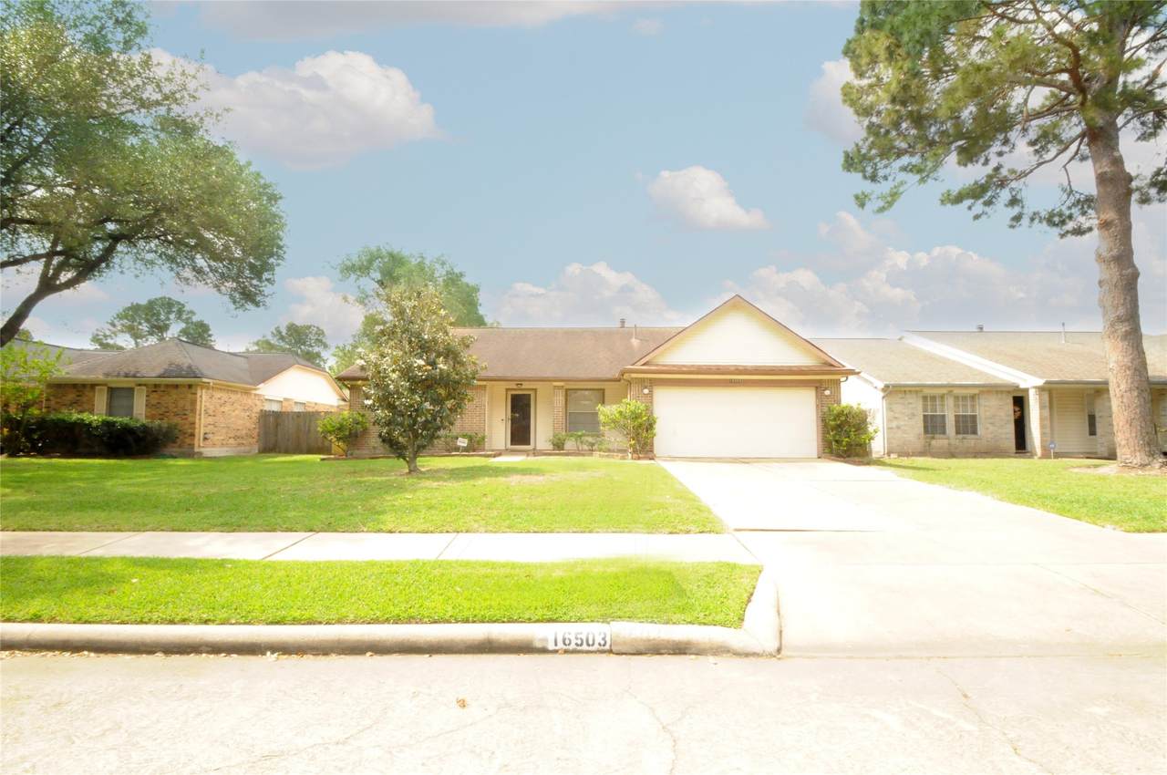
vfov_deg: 77.2
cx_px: 584
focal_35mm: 15
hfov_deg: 100.5
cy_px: 388
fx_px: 486
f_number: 22
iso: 3200
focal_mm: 10
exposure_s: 1/250
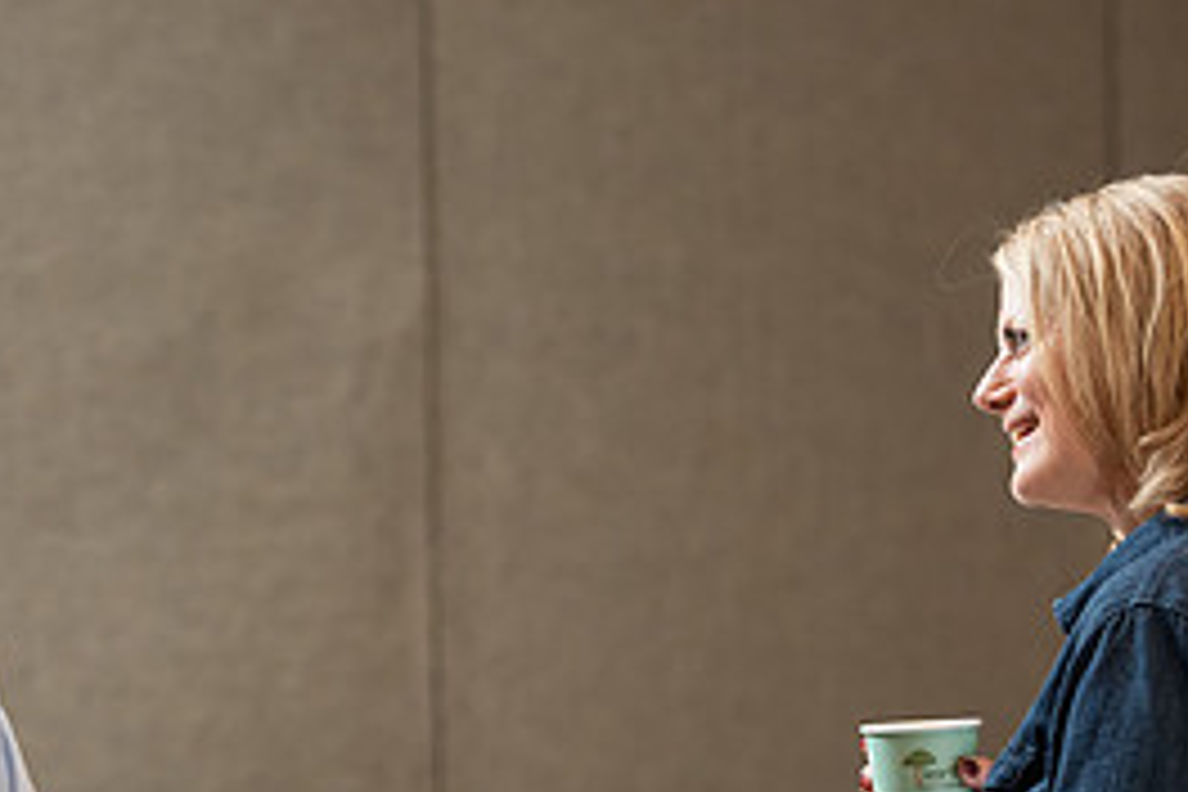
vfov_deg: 5.6
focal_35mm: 246
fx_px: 8117
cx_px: 320
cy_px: 641
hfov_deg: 8.4
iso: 1000
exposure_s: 1/160
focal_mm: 112
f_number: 3.2
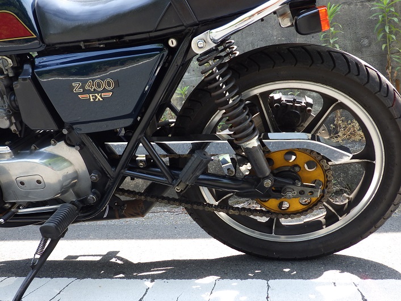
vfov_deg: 49.7
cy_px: 150
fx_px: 324
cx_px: 200
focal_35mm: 28
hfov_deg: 63.5
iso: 125
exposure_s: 1/160
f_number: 3.5
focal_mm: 5
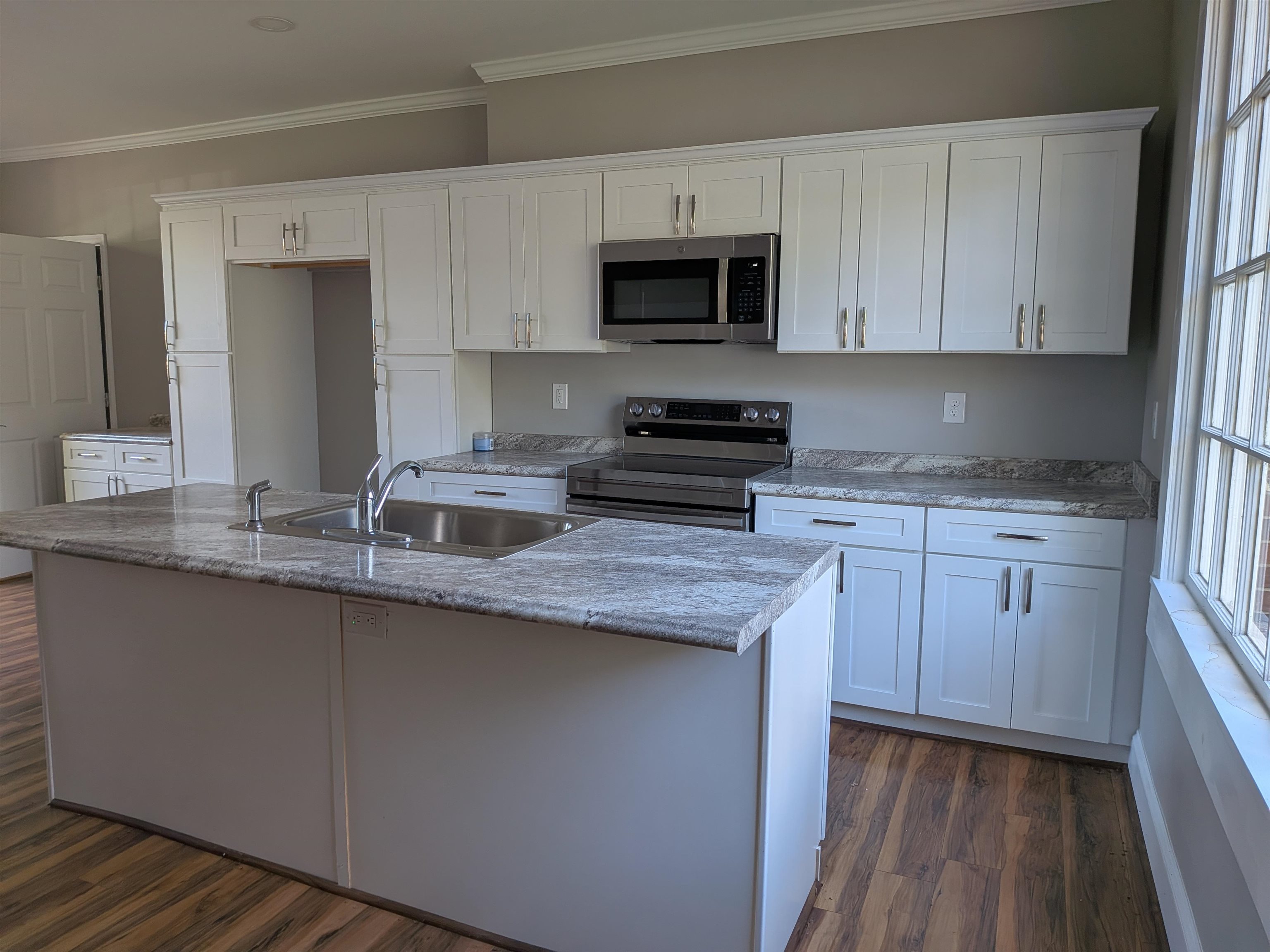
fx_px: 881
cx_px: 635
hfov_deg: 71.6
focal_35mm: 24
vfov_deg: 56.8
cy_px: 476
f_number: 1.7
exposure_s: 1/120
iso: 69
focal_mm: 4.53
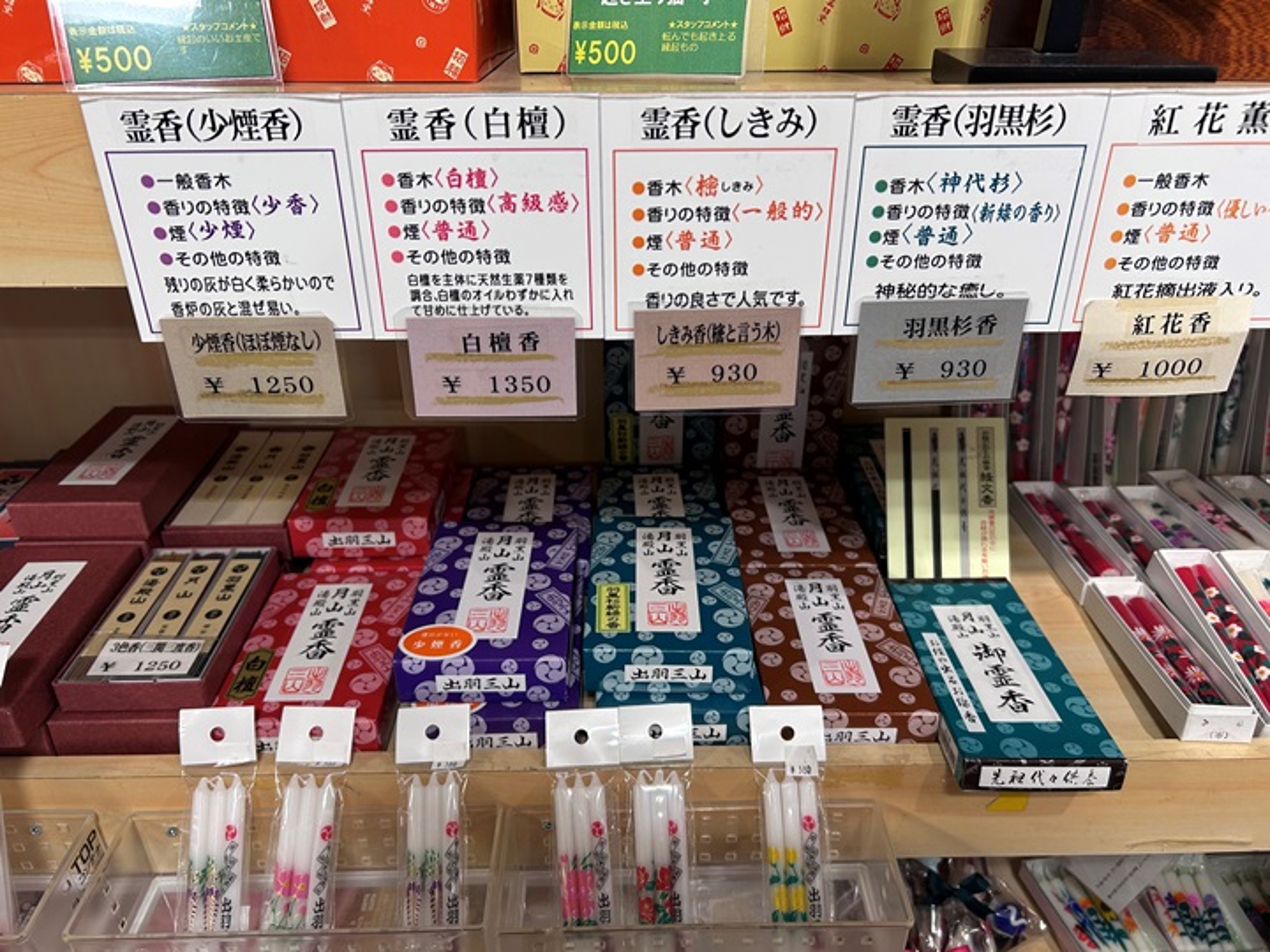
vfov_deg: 53.1
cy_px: 476
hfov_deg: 67.3
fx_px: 954
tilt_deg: -28.4
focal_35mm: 26
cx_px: 635
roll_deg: +0.9
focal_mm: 5.7
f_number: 1.5
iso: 100
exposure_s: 1/100
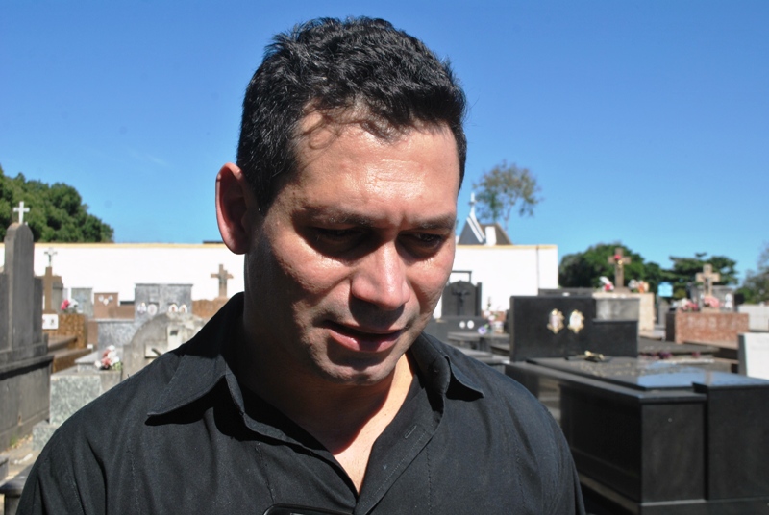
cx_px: 384
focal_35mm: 39
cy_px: 258
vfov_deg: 34.3
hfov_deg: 49.5
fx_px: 834
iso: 100
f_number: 9
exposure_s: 1/320
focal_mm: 26
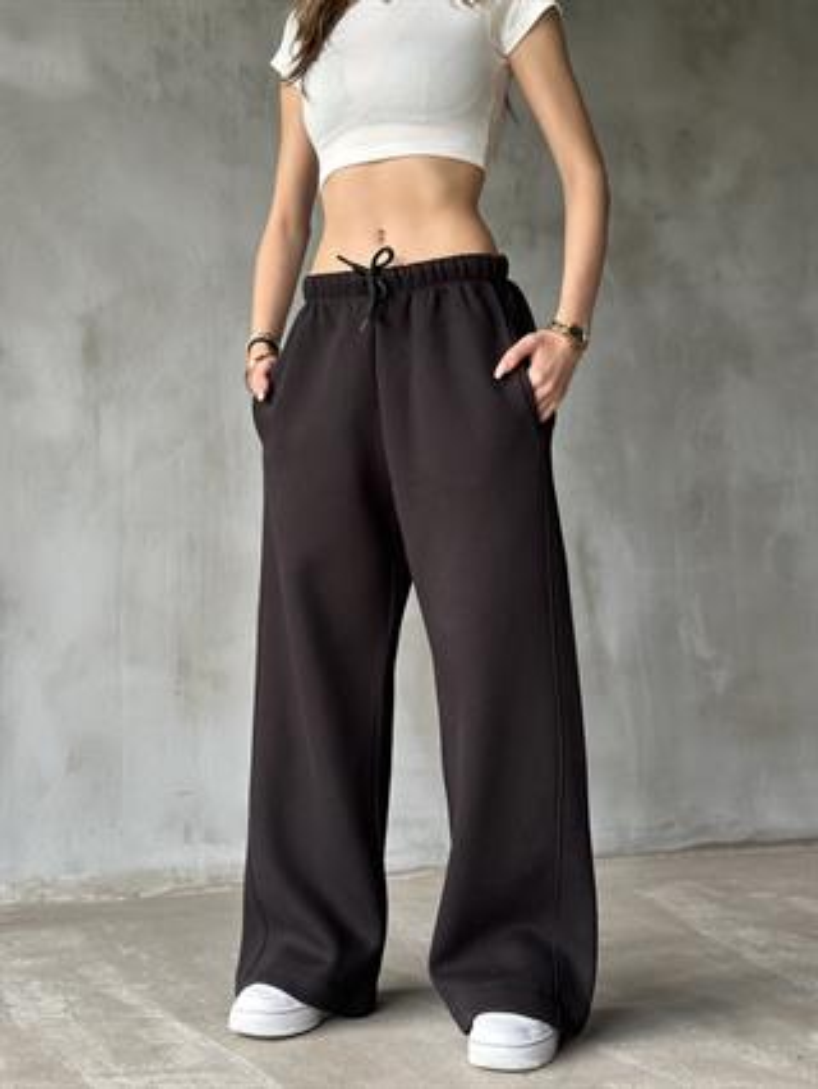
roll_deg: -0.7
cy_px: 544
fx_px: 1511
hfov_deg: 30.3
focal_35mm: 48
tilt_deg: +2.4
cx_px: 409
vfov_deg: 39.6
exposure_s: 1/60
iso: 160
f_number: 1.78
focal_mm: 6.86
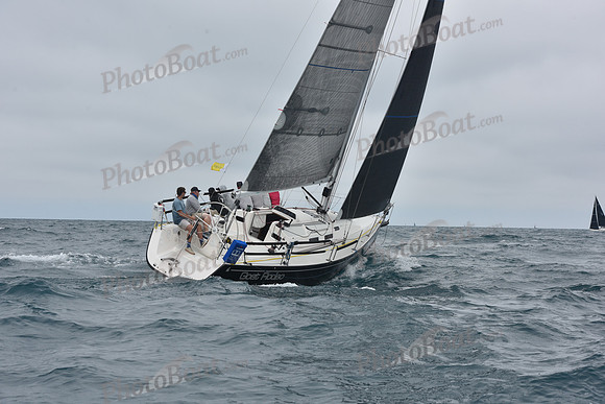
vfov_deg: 19.5
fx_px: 1177
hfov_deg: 28.8
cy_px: 202
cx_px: 302
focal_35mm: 70
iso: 250
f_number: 9
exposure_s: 1/800
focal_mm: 70
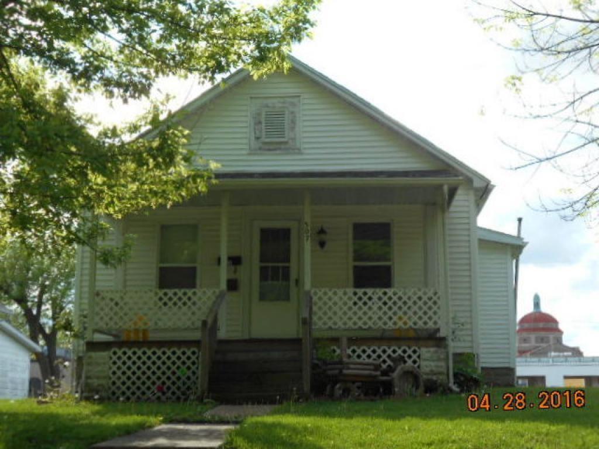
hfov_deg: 34.3
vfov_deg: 26.1
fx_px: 969
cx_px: 300
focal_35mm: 56
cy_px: 224
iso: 80
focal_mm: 10
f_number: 4.9
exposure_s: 1/250
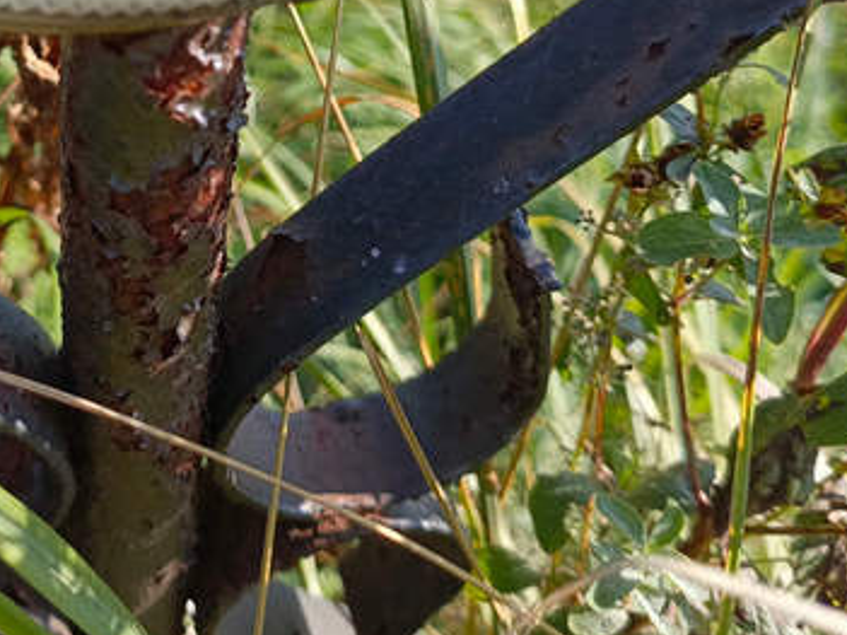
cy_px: -2
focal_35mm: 57
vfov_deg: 24.5
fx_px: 1394
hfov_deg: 32.8
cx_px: 169
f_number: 1.69
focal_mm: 4.76
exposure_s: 1/377
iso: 112
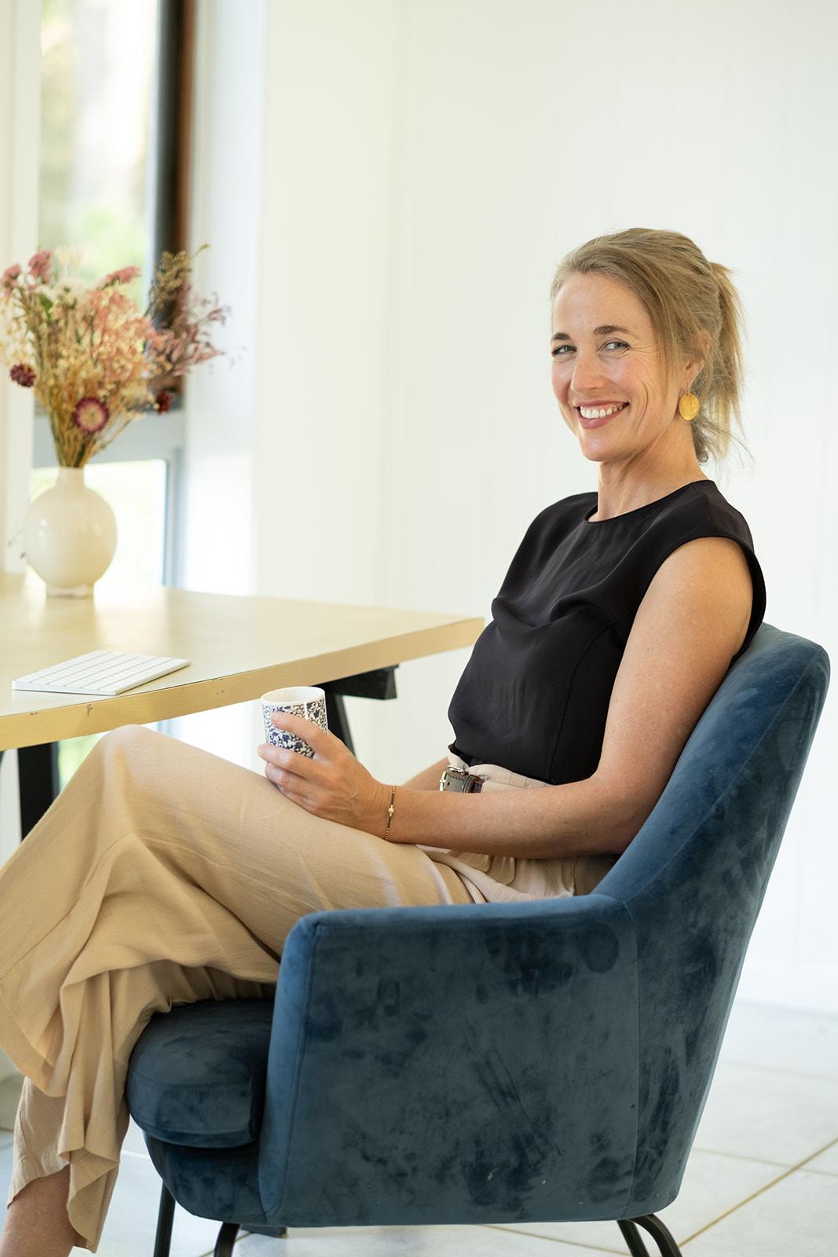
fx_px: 2932
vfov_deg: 24.2
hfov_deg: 16.3
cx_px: 419
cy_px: 628
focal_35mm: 84
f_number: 1.8
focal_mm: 56
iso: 500
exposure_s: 1/125
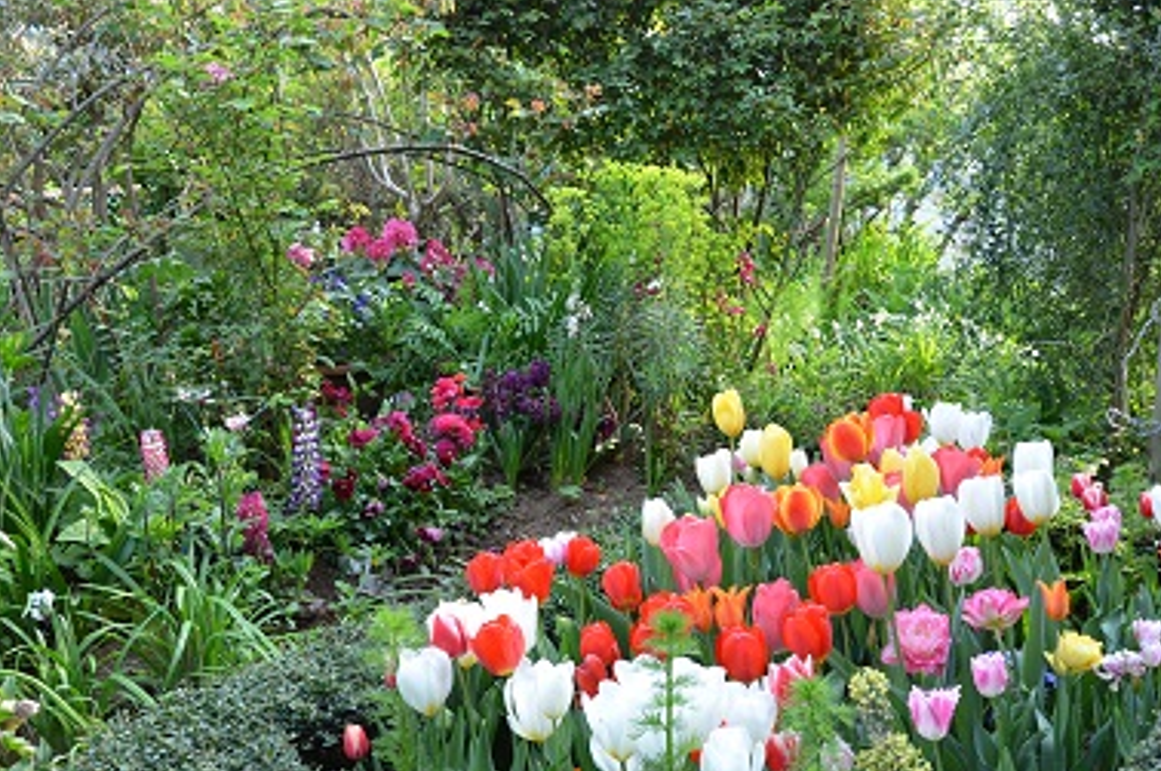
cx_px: 643
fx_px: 1385
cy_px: 490
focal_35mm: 43
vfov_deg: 31.0
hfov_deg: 45.4
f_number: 5.6
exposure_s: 1/125
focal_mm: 22
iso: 250
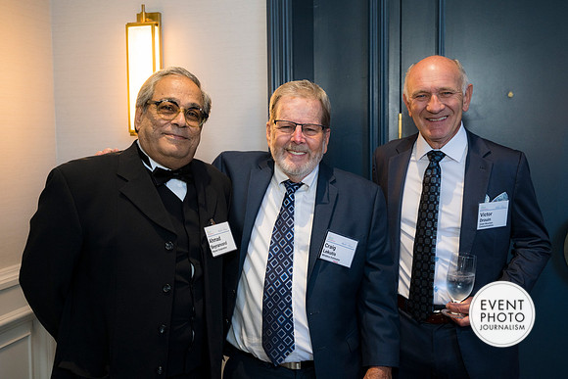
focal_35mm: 40
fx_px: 631
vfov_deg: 33.4
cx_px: 284
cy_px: 190
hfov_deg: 48.4
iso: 800
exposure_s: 1/125
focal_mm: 40
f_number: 4
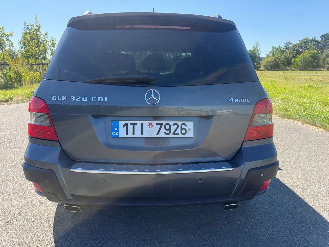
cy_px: 124
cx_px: 164
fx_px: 228
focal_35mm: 24
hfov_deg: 71.6
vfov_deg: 56.8
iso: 100
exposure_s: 1/1618
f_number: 1.78
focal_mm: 6.76
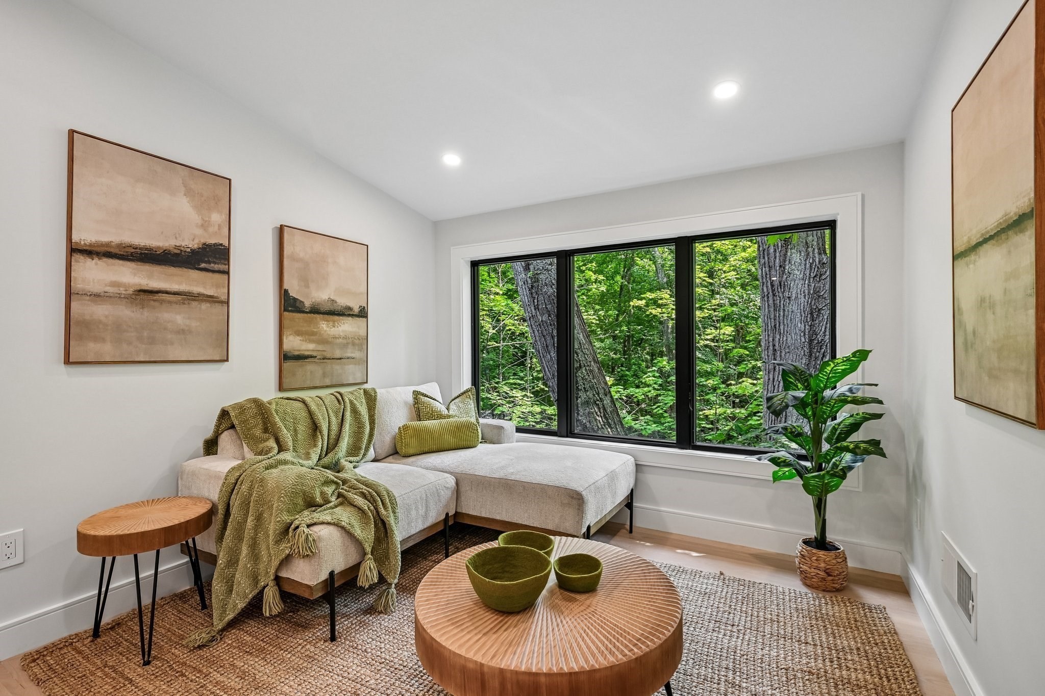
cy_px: 348
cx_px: 522
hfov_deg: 96.7
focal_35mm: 16
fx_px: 464
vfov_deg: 73.7
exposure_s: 1/30
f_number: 8
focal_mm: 16
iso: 400
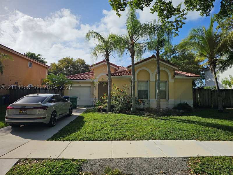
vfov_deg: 58.9
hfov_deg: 73.9
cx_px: 116
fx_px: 155
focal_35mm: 23
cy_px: 88
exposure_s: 1/1610
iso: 10
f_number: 1.7
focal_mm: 6.3
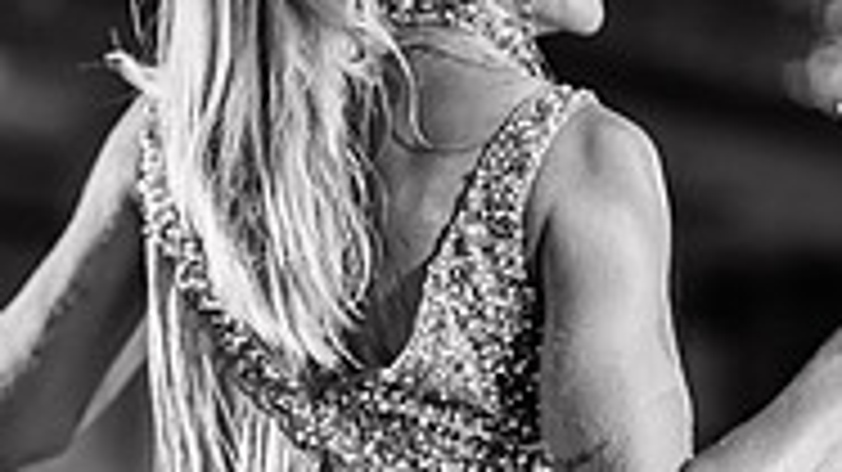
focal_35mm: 126
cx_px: 441
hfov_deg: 17.0
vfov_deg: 9.5
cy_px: 535
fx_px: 2812
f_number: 1.2
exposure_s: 1/320
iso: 2000
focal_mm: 50
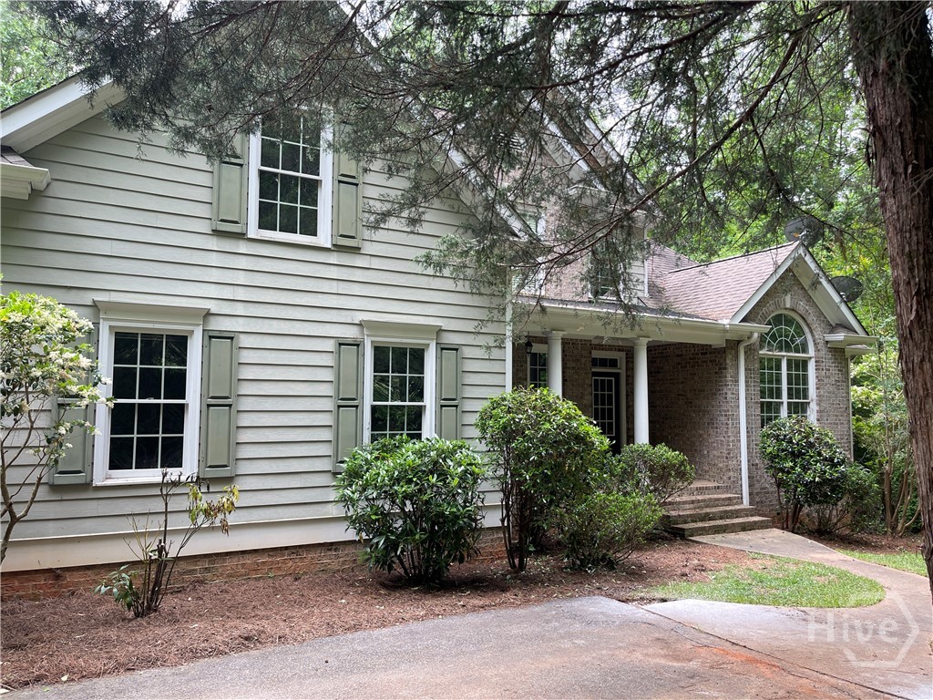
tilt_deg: +4.5
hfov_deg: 69.4
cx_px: 466
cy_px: 350
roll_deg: -1.0
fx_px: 674
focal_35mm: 25
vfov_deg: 54.9
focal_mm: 5.1
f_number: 1.6
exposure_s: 1/121
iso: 50
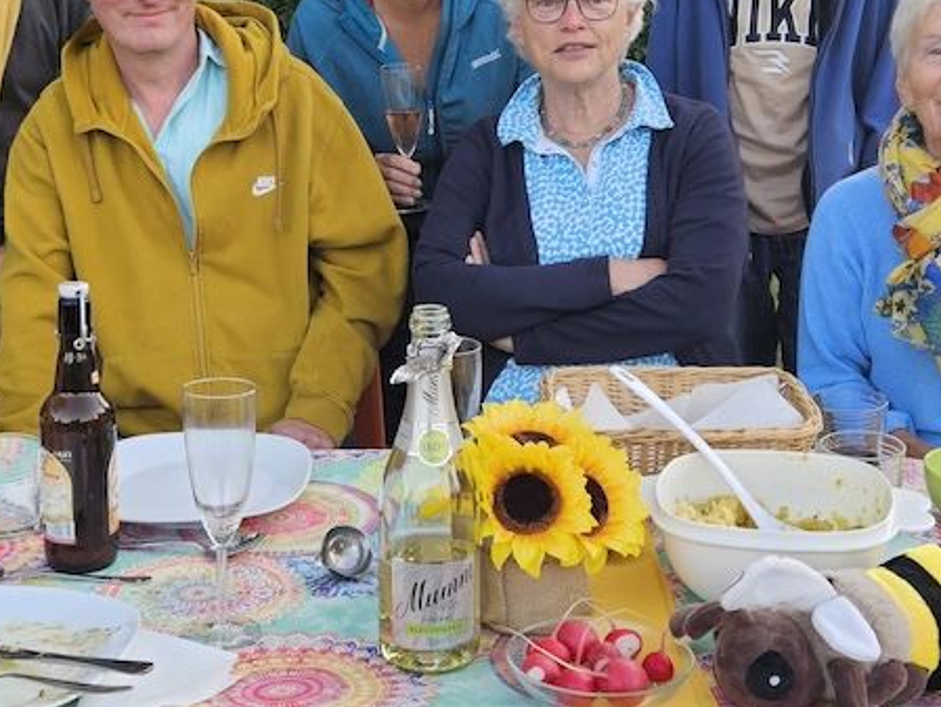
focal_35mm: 43
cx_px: 415
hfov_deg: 43.8
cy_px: 306
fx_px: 1169
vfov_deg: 33.6
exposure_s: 1/180
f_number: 1.8
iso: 64
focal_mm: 5.4
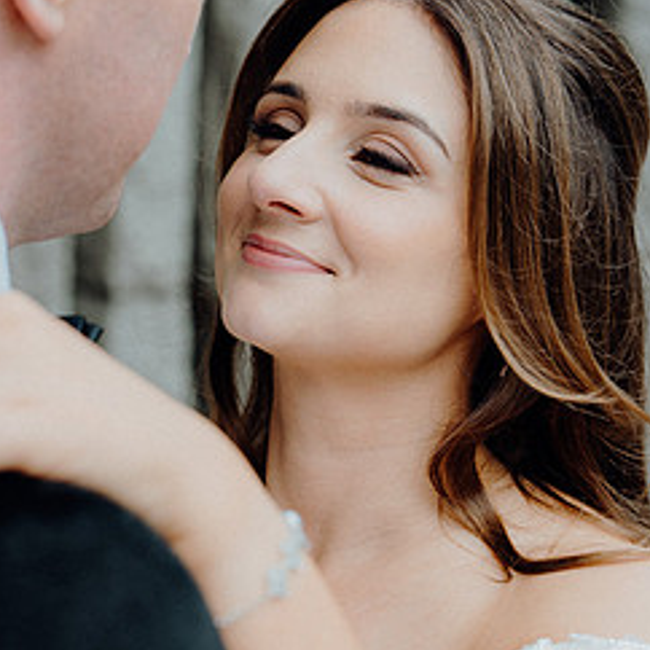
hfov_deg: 17.0
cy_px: 316
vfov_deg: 17.4
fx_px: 2124
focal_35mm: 100
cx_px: -16
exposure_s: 1/160
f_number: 3.5
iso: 125
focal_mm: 49
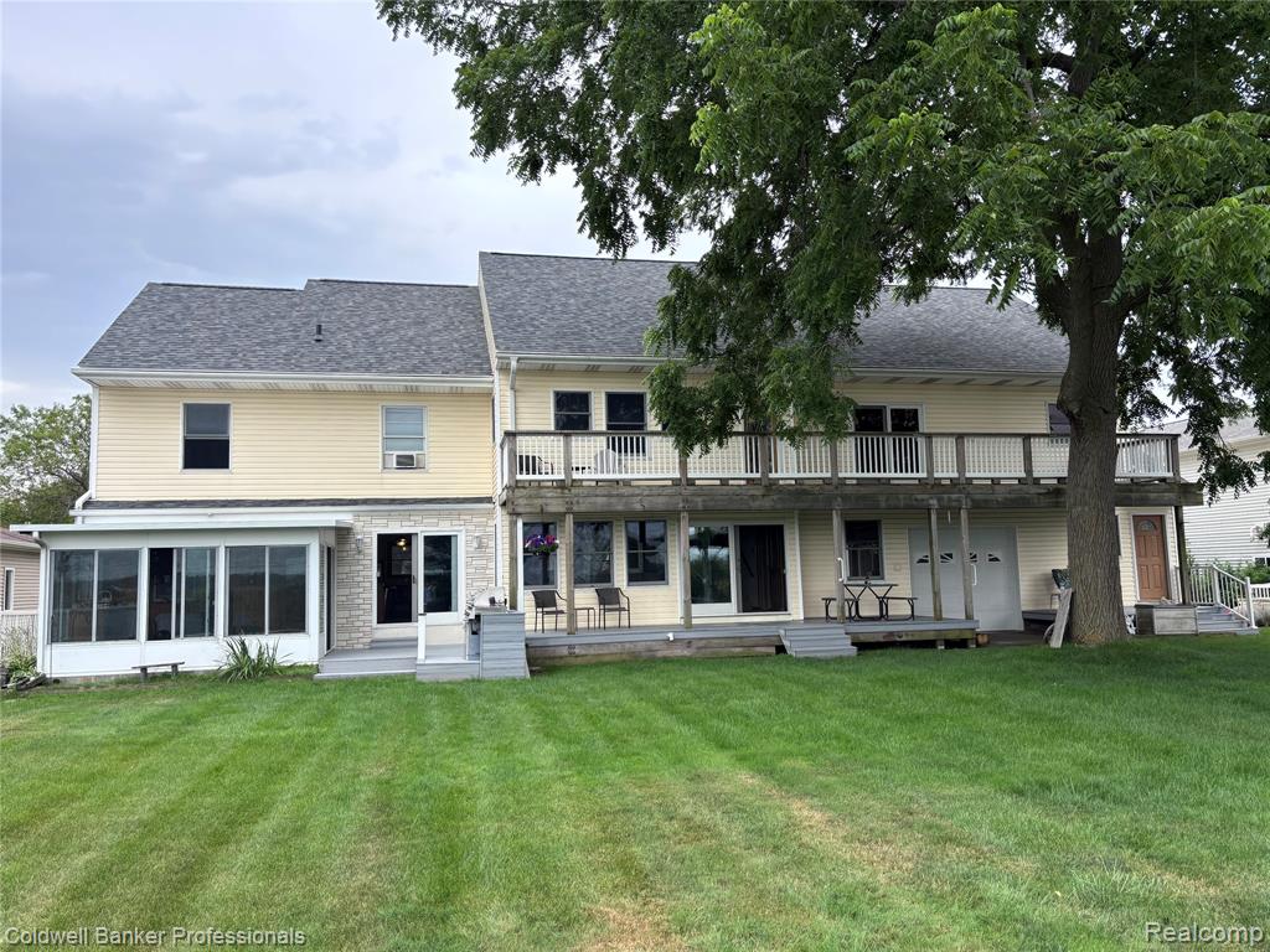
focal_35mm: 26
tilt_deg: +5.8
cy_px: 476
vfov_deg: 53.1
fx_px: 954
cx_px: 635
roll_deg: +1.3
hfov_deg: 67.3
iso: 50
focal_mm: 5.96
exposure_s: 1/811
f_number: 1.6
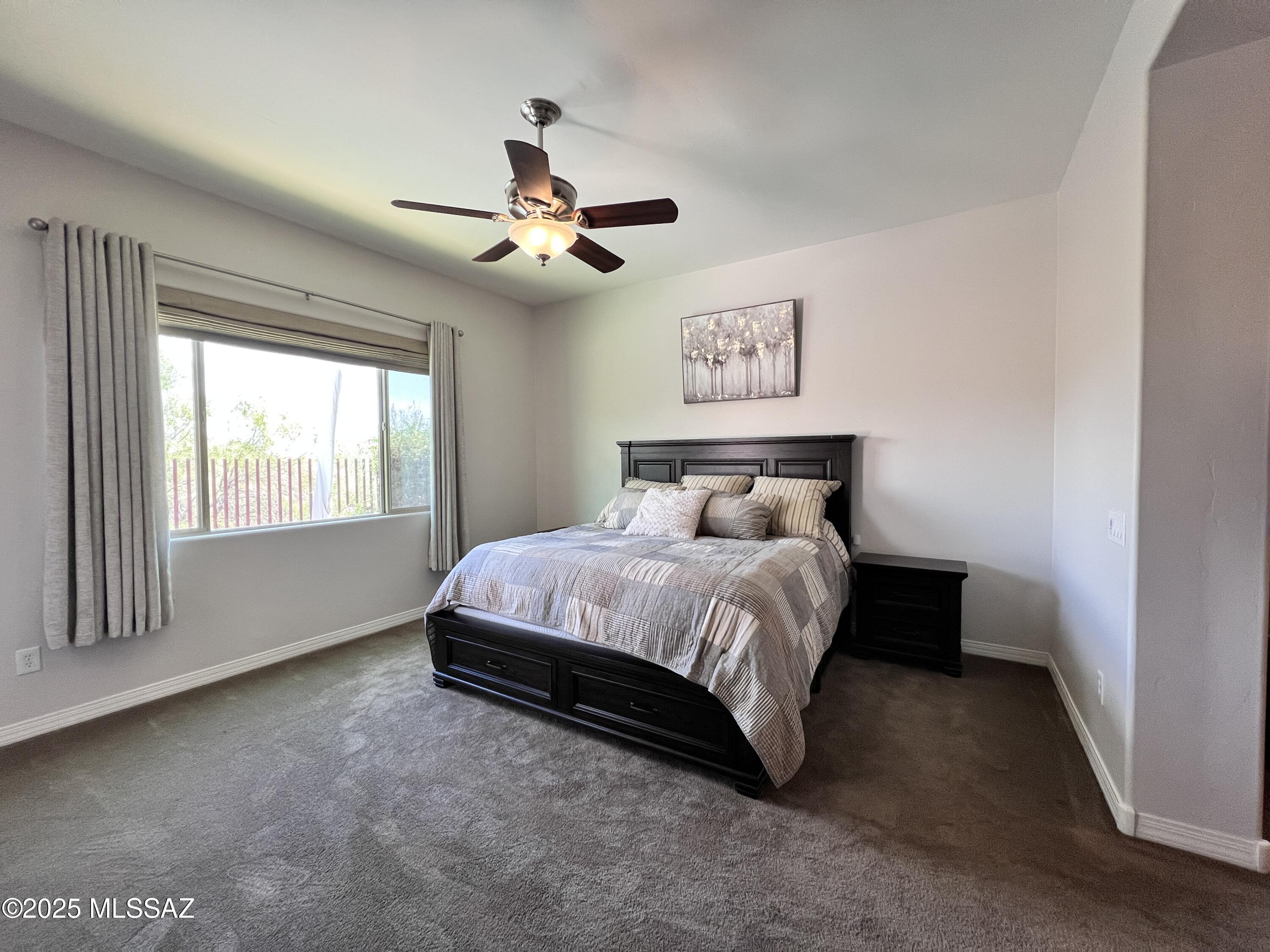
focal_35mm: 13
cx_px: 635
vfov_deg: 89.9
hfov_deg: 106.2
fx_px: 477
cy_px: 476
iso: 250
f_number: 1.8
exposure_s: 1/120
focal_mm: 1.57
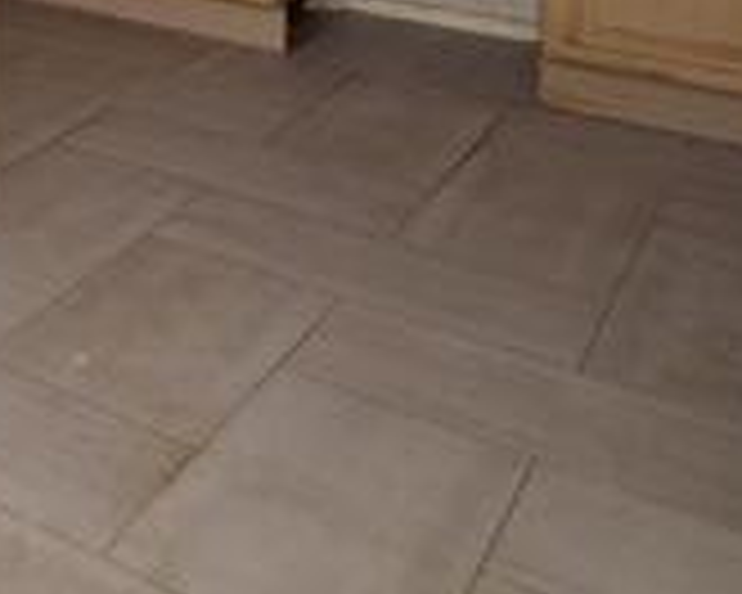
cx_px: -603
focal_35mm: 56
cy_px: -362
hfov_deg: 21.4
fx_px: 1230
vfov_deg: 21.4
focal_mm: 10
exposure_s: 1/8
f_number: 7.1
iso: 400
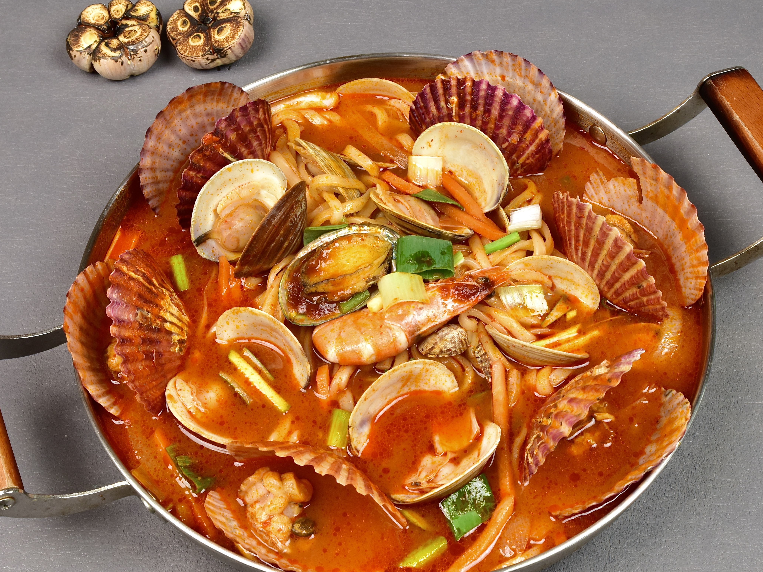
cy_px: 296
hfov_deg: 38.9
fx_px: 1080
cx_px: 394
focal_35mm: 49
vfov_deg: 29.7
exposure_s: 1/50
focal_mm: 36
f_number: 14
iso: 800
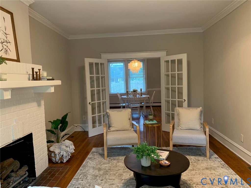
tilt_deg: -3.8
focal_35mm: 26
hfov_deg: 67.3
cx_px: 126
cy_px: 94
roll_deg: +1.4
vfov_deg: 53.1
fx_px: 189
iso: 320
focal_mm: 4.25
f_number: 1.8
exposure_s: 1/40
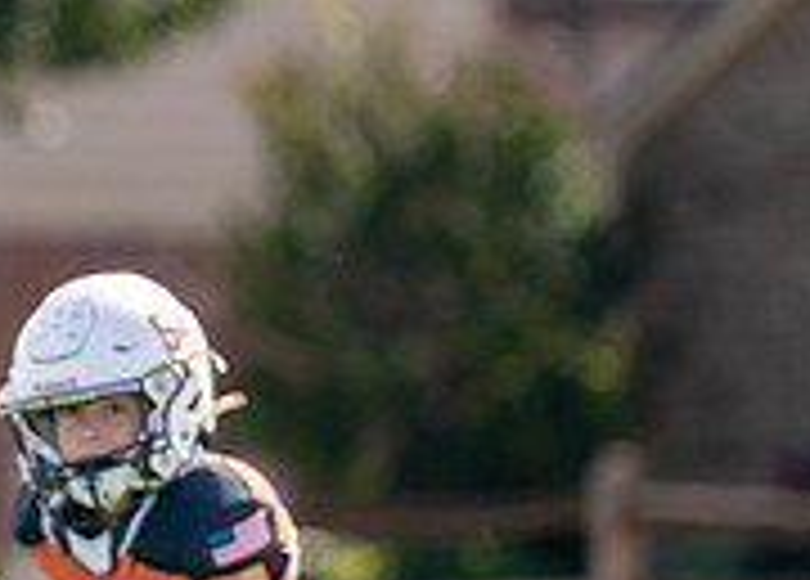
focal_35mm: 1266
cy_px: 382
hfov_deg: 1.6
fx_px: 29157
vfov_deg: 1.1
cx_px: -353
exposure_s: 1/2500
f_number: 2.8
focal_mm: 200
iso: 160
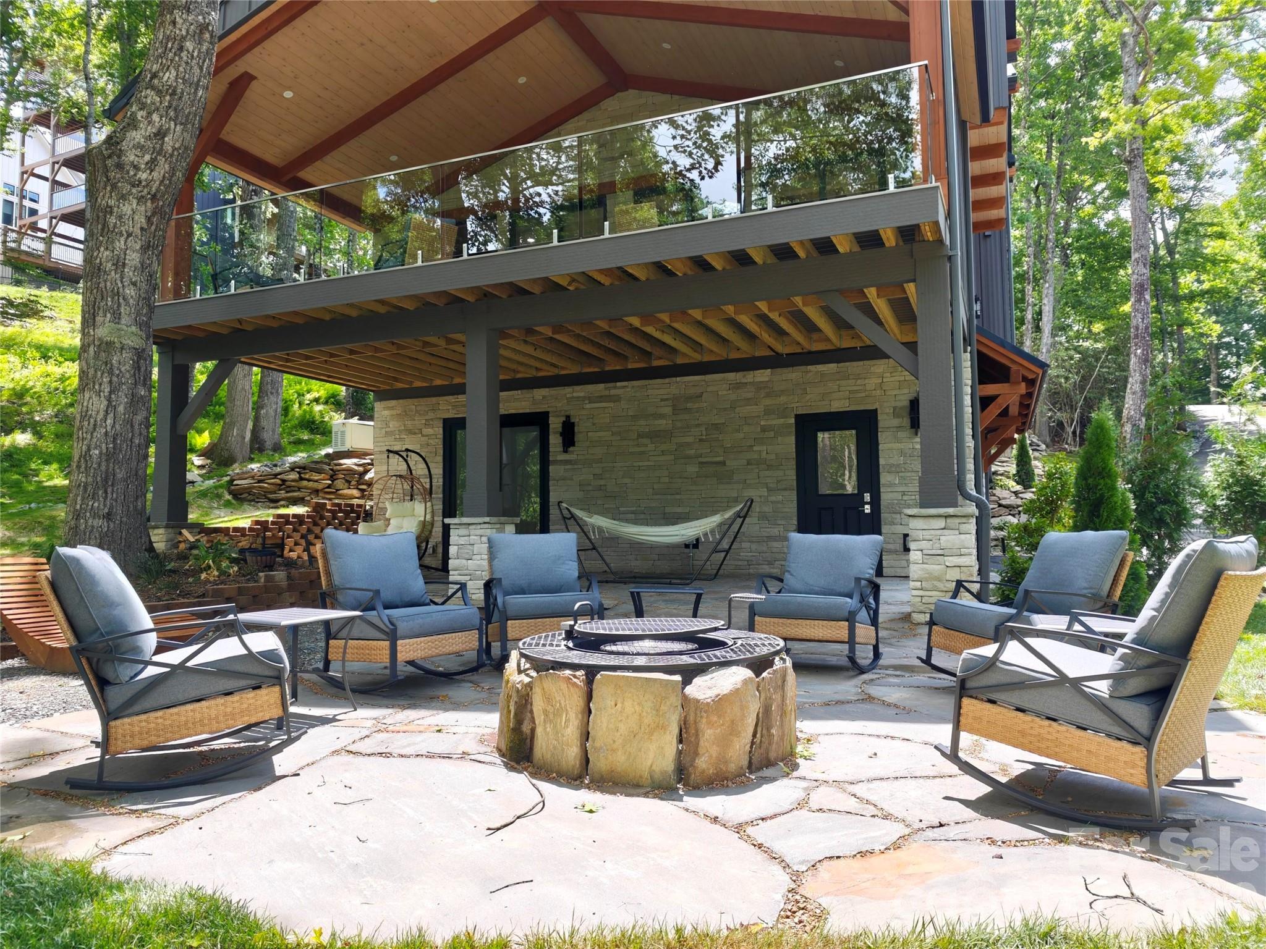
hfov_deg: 73.9
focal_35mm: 23
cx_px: 633
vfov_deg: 58.9
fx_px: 841
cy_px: 474
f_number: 1.67
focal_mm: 6.62
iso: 50
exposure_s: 1/1498
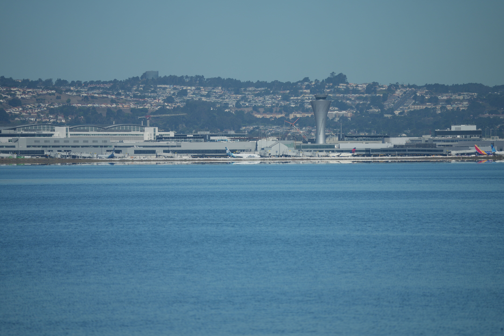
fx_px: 5600
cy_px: 168
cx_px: 252
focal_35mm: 400
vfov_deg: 3.4
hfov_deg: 5.2
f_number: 6.3
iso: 200
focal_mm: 400
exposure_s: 1/1600
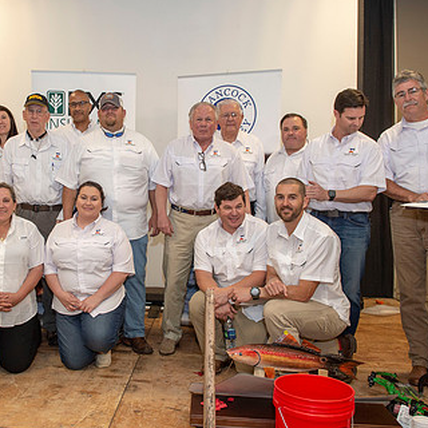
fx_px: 518
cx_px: 127
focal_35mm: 37
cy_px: 197
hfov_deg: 44.0
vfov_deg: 44.9
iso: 800
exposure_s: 1/125
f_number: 3.5
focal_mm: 24
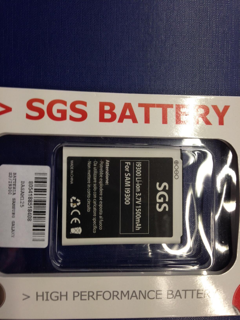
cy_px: 160
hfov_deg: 42.9
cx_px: 120
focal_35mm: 33
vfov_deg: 55.4
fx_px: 305
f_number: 2.4
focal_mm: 4.12
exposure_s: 1/24
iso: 50
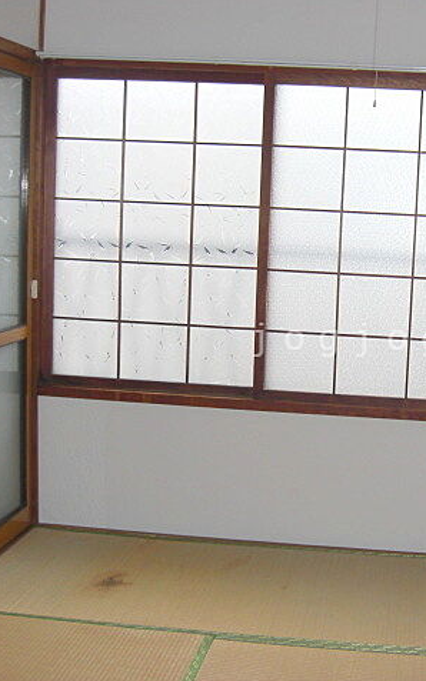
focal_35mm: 54
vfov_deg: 37.5
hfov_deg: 23.6
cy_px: 340
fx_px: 1003
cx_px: 350
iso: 200
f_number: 2.8
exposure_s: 1/125
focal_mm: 7.9
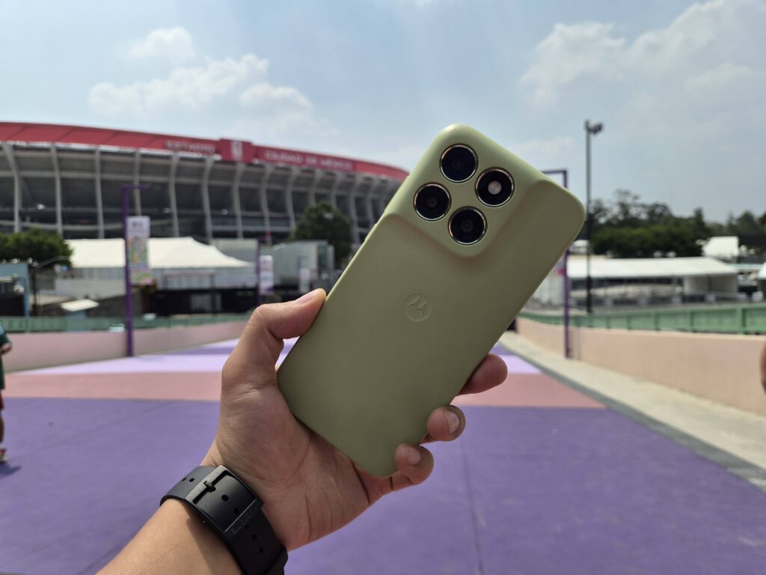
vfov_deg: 58.9
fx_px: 509
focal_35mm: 23
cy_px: 288
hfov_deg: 73.9
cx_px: 383
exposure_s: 1/5200
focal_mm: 5.4
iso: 50
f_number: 1.8
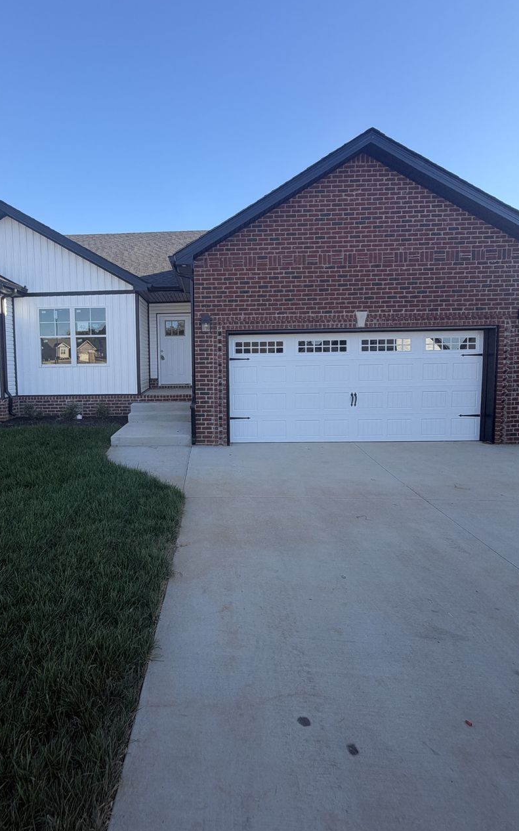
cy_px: 388
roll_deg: +0.5
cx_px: 192
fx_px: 362
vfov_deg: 97.7
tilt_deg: -2.7
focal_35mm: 16
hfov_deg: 70.0
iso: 50
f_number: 2.2
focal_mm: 2.22
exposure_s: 1/502
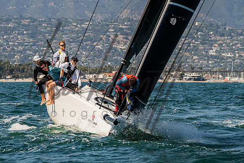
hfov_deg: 6.2
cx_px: 112
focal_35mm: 330
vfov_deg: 4.2
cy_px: 65
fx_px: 2239
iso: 500
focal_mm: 250
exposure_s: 1/2500
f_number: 8
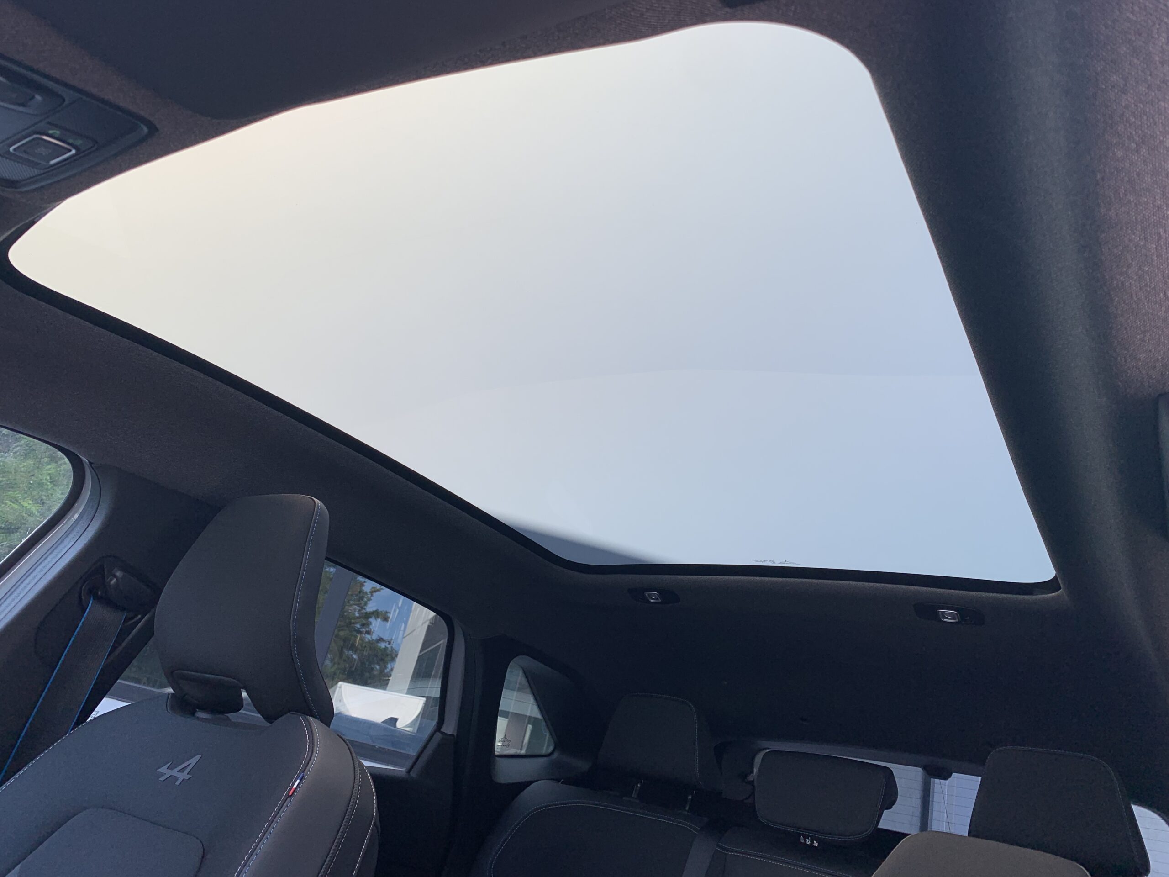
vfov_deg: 53.1
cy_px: 438
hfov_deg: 67.3
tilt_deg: +24.6
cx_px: 584
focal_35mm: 26
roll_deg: -13.8
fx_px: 878
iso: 25
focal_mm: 4.25
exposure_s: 1/331
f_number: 1.8
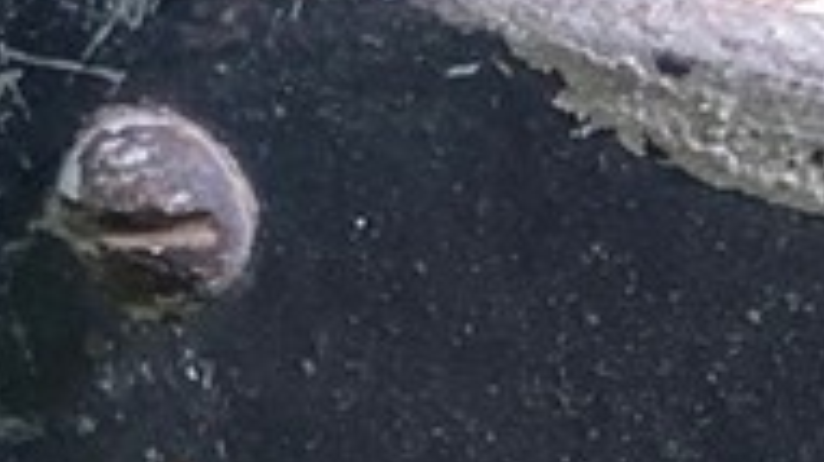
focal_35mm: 214
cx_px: 2174
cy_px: 1714
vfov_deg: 5.1
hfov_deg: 8.8
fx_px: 4671
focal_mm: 4.25
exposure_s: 1/122
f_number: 1.8
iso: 64
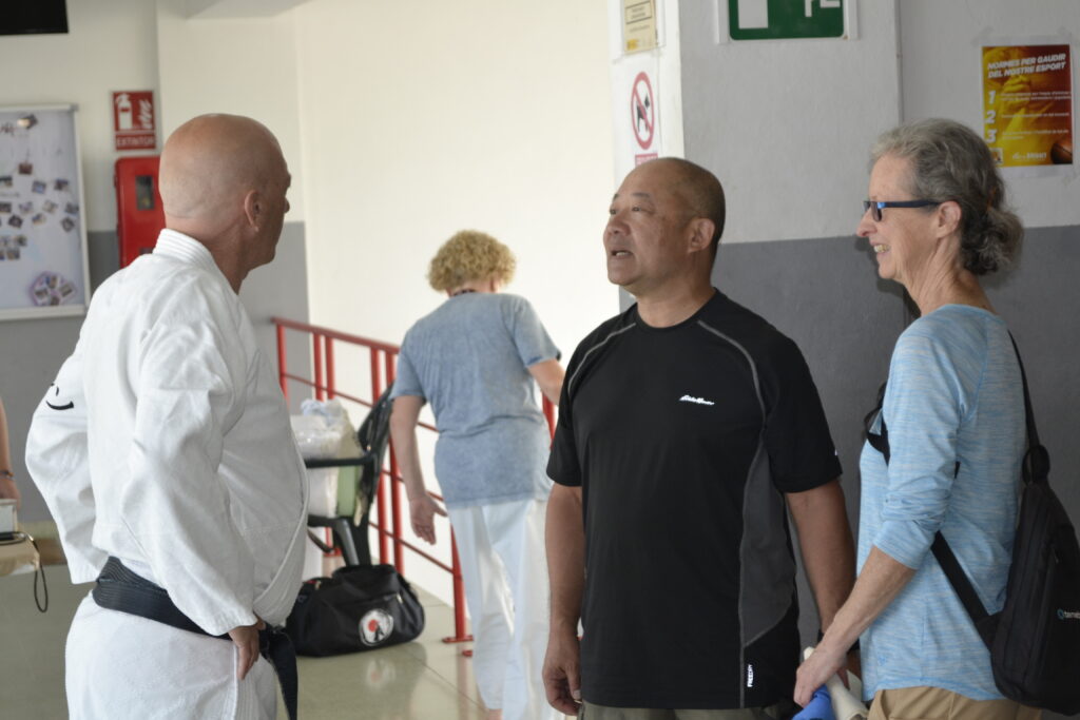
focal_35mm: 82
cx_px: 540
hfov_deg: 24.6
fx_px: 2475
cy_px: 360
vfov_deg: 16.6
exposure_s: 1/80
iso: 400
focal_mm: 55
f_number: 5.6
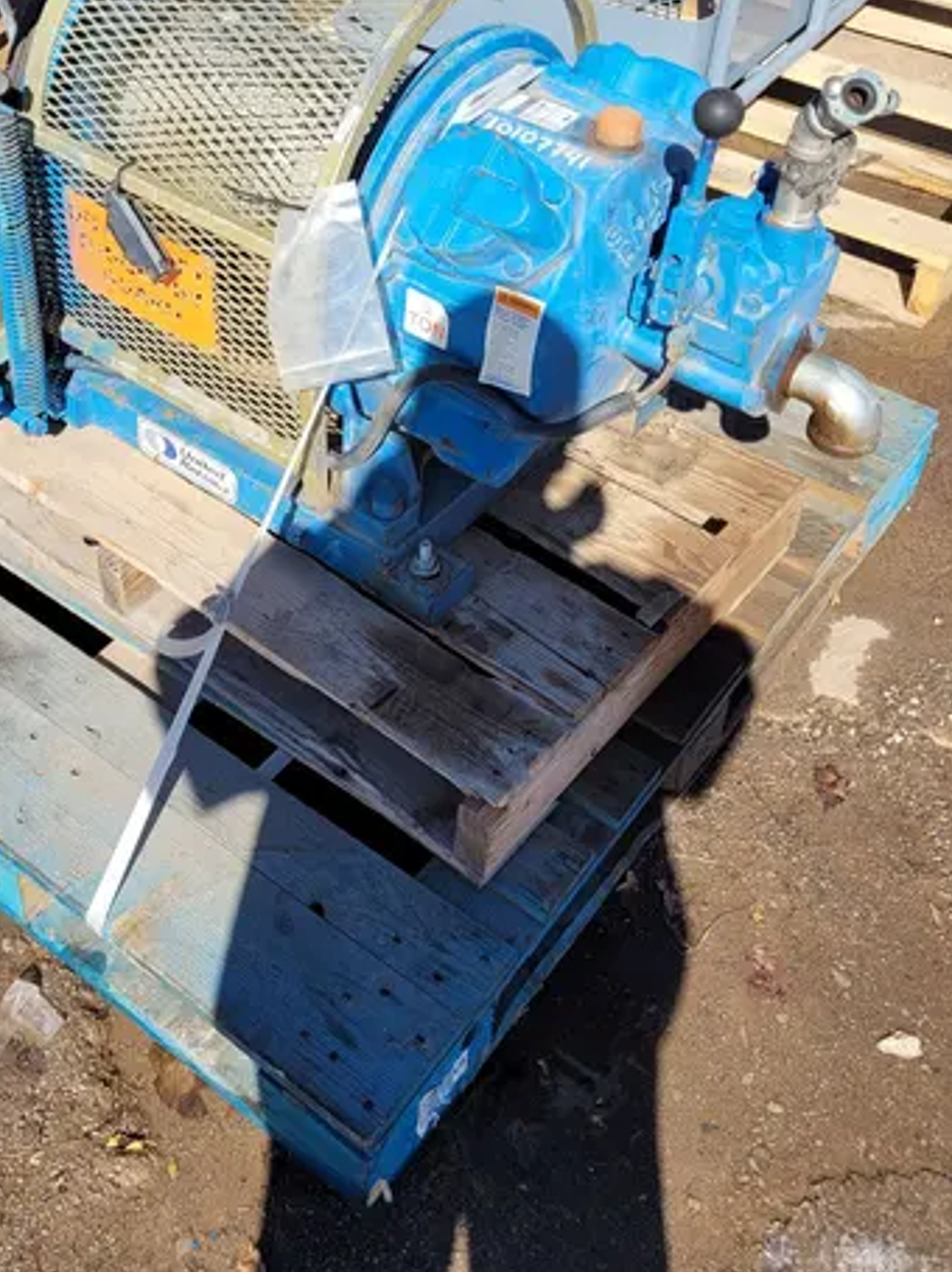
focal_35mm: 42
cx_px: 302
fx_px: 1542
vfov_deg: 44.1
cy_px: 408
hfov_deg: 33.9
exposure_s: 1/2234
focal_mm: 5.4
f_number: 1.8
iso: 40
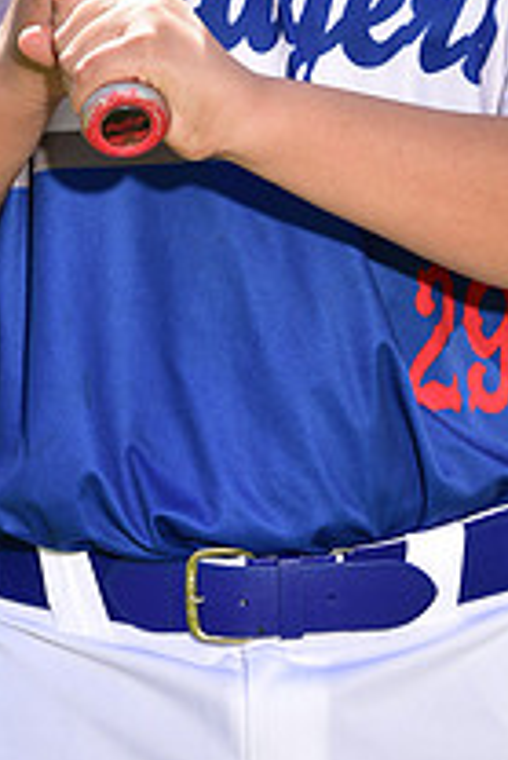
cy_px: -197
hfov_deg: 3.3
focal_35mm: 418
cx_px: 316
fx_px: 8832
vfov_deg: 4.9
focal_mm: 150
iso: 80
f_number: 5.6
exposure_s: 1/200
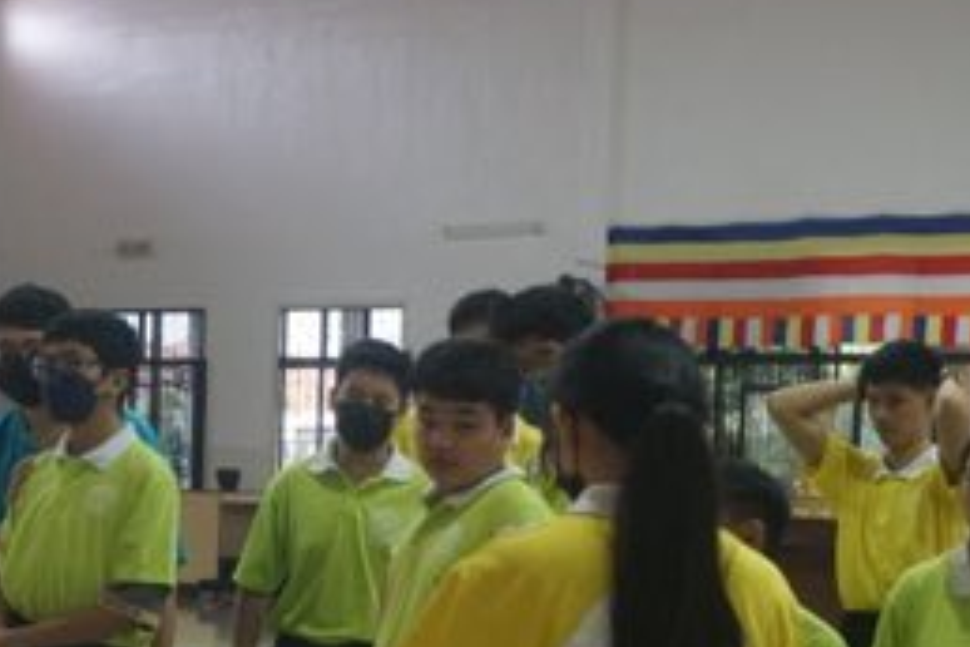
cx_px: 399
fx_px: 2560
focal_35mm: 95
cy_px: 549
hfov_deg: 21.4
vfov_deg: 14.3
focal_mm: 34
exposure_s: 1/160
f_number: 5
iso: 1250
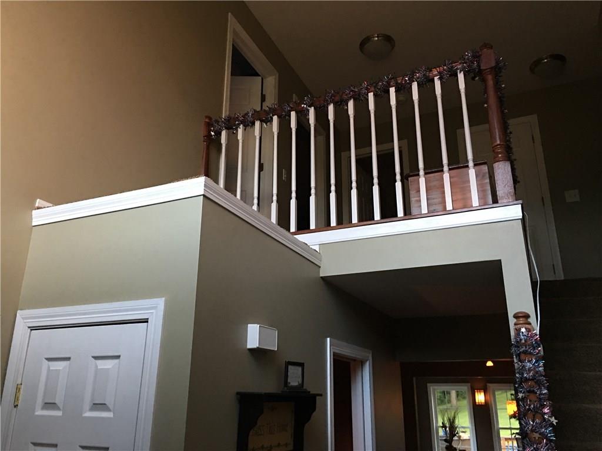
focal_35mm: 29
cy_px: 226
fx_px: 504
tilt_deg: +19.7
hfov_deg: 61.7
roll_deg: -0.2
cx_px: 301
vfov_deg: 48.2
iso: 50
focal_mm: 4.15
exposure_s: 1/4
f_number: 2.2
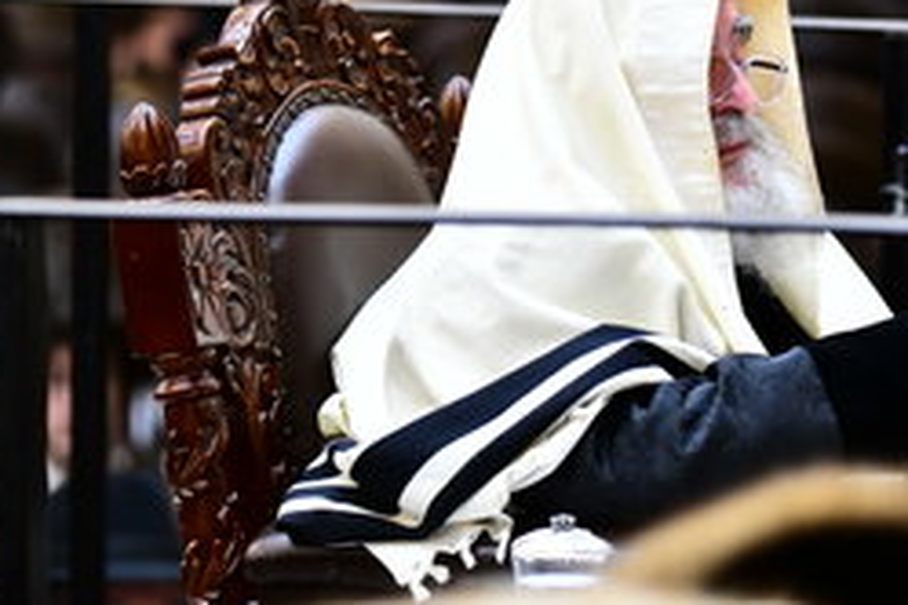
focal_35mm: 385
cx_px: 616
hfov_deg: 5.4
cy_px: 122
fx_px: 9710
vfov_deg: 3.6
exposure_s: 1/125
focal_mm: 240
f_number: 5.6
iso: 4000
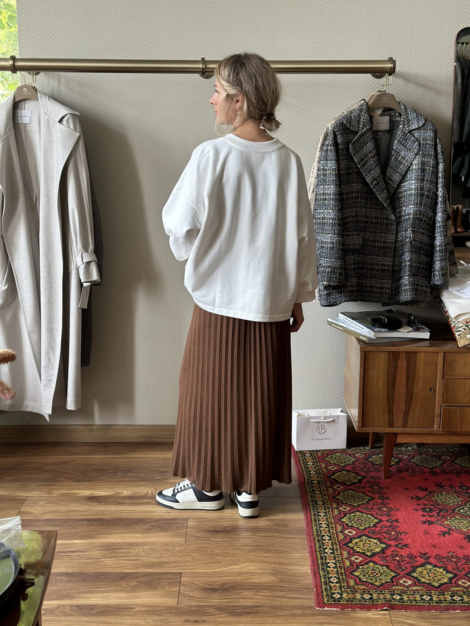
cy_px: 313
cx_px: 235
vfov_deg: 39.7
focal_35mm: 48
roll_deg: -1.0
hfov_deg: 30.3
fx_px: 869
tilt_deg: -12.8
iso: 125
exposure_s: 1/92
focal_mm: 6.86
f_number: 1.78
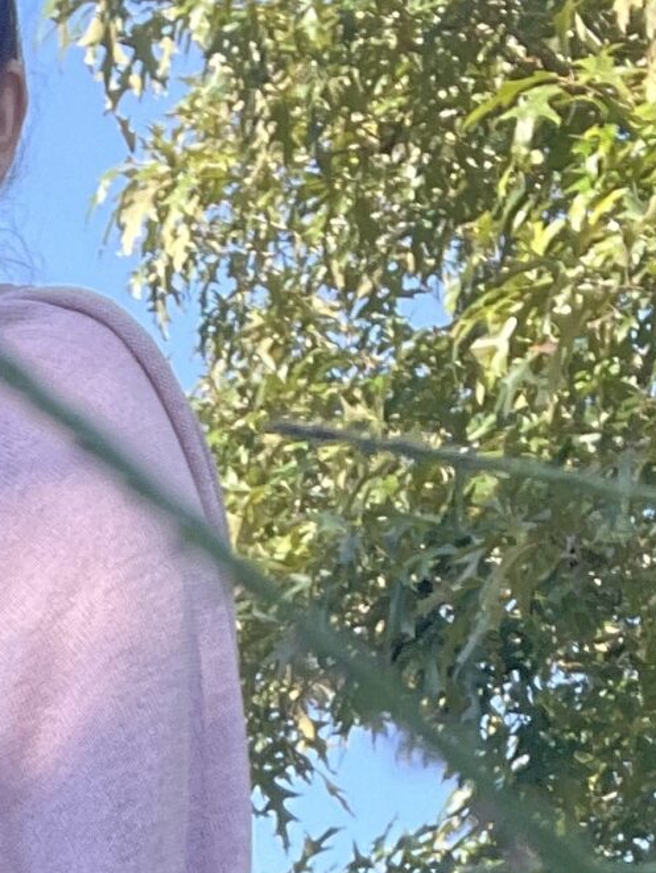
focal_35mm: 116
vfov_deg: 15.1
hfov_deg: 12.3
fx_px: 2929
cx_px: -264
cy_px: 1476
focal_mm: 2.71
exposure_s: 1/256
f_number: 2.2
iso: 25
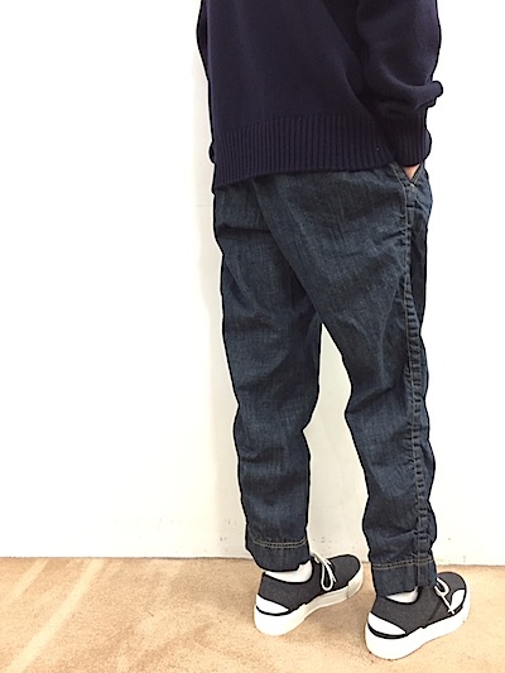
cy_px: 336
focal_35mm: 29
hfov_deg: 48.2
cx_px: 252
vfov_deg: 61.6
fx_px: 564
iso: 250
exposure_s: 1/24
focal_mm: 4.15
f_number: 2.2
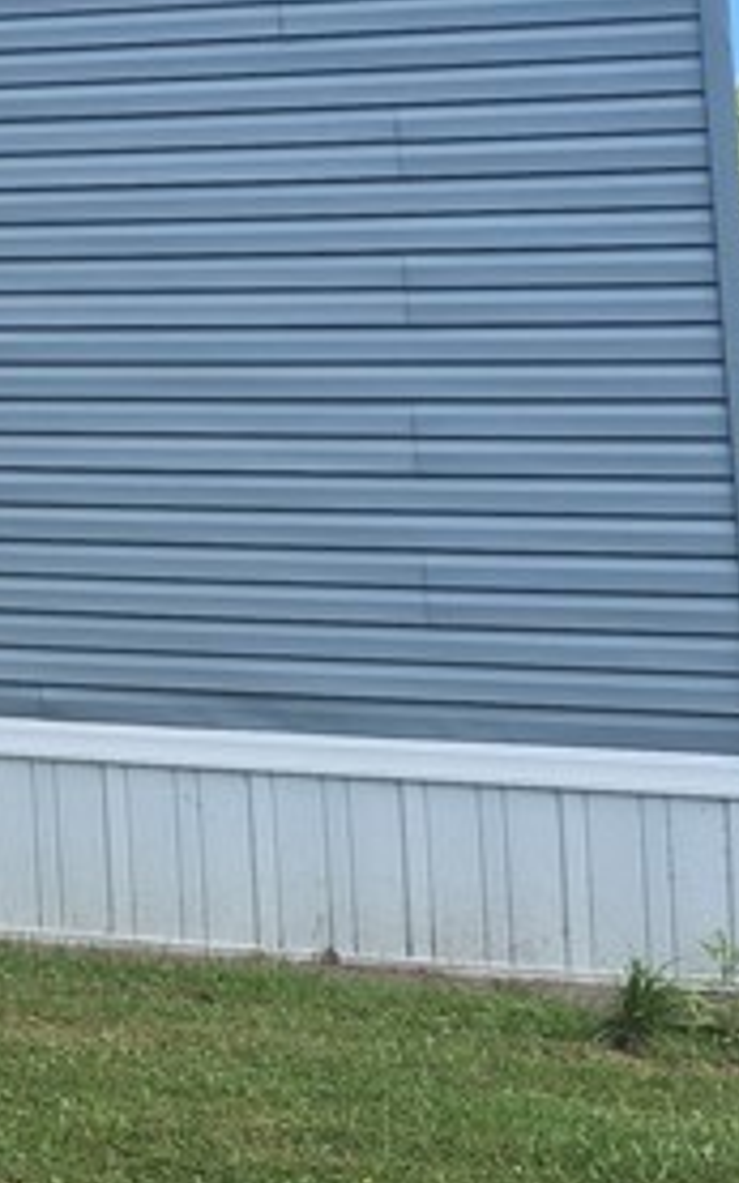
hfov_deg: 10.6
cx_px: -1418
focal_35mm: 90
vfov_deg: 22.3
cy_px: 51
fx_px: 2902
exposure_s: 1/966
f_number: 1.8
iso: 25
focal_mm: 5.4
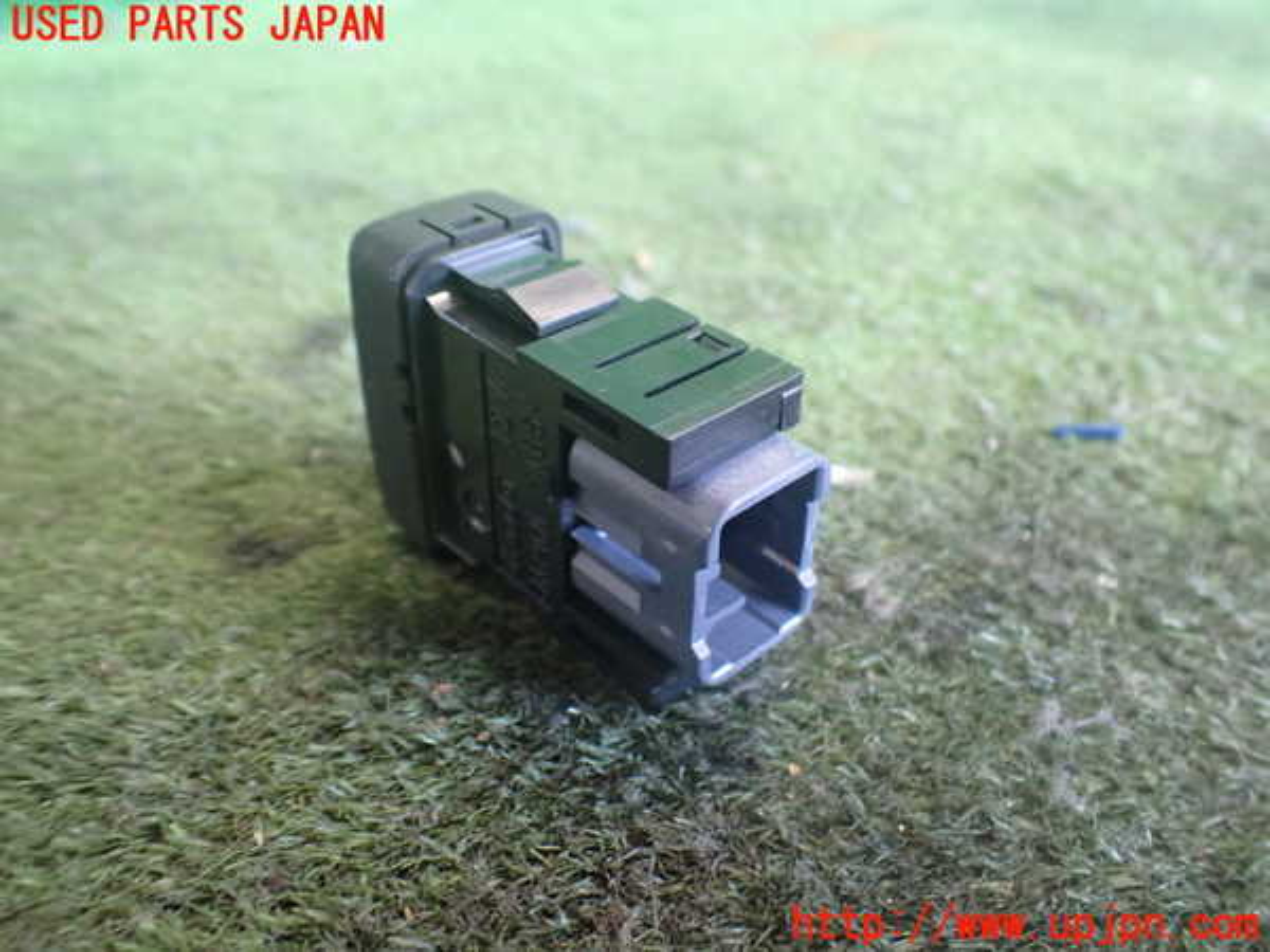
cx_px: 635
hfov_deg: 60.0
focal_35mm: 30
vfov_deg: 46.8
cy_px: 476
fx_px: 1101
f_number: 2.3
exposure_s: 1/50
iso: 800
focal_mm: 5.4
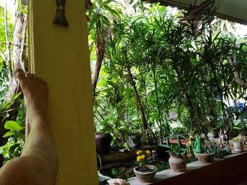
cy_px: 92
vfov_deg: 53.0
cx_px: 124
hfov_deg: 67.3
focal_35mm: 26
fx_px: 185
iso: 200
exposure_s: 1/26
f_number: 1.7
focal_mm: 4.2
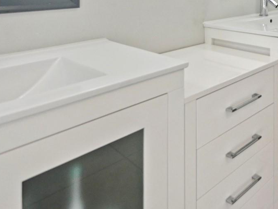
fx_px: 265
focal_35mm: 33
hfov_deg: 45.8
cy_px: -11
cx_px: 283
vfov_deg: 37.2
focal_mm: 7
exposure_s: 1/60
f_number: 4
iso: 1000
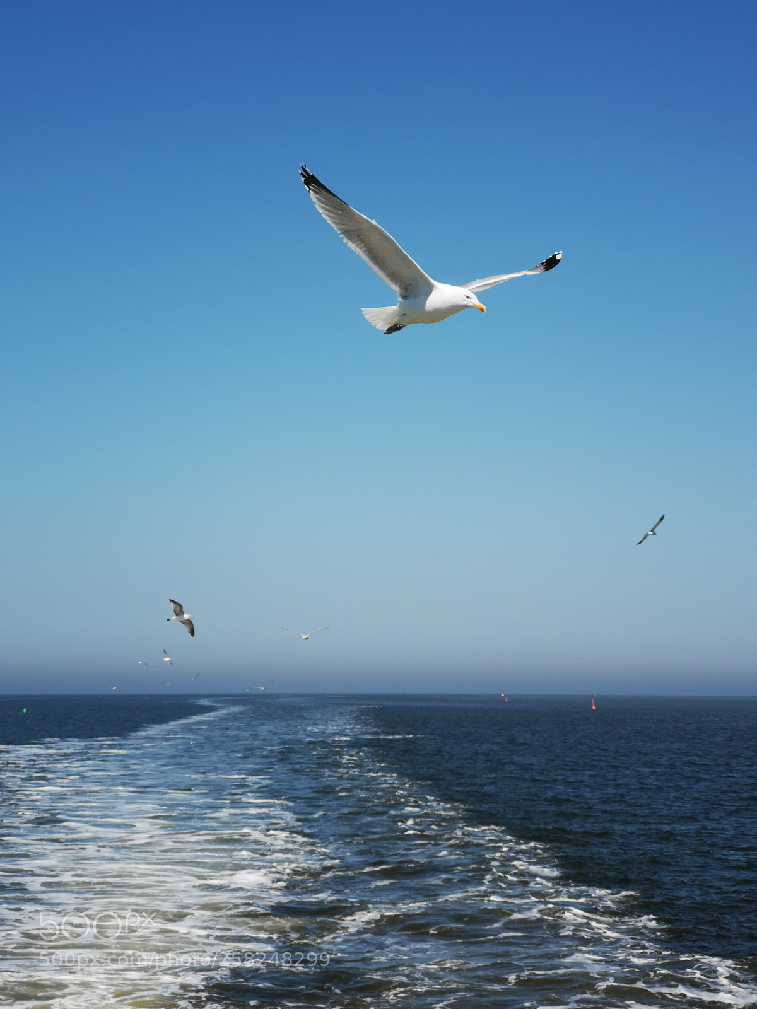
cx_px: 378
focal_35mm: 83
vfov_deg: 23.6
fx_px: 2420
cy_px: 504
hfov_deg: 17.8
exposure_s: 1/2227
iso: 50
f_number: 2.4
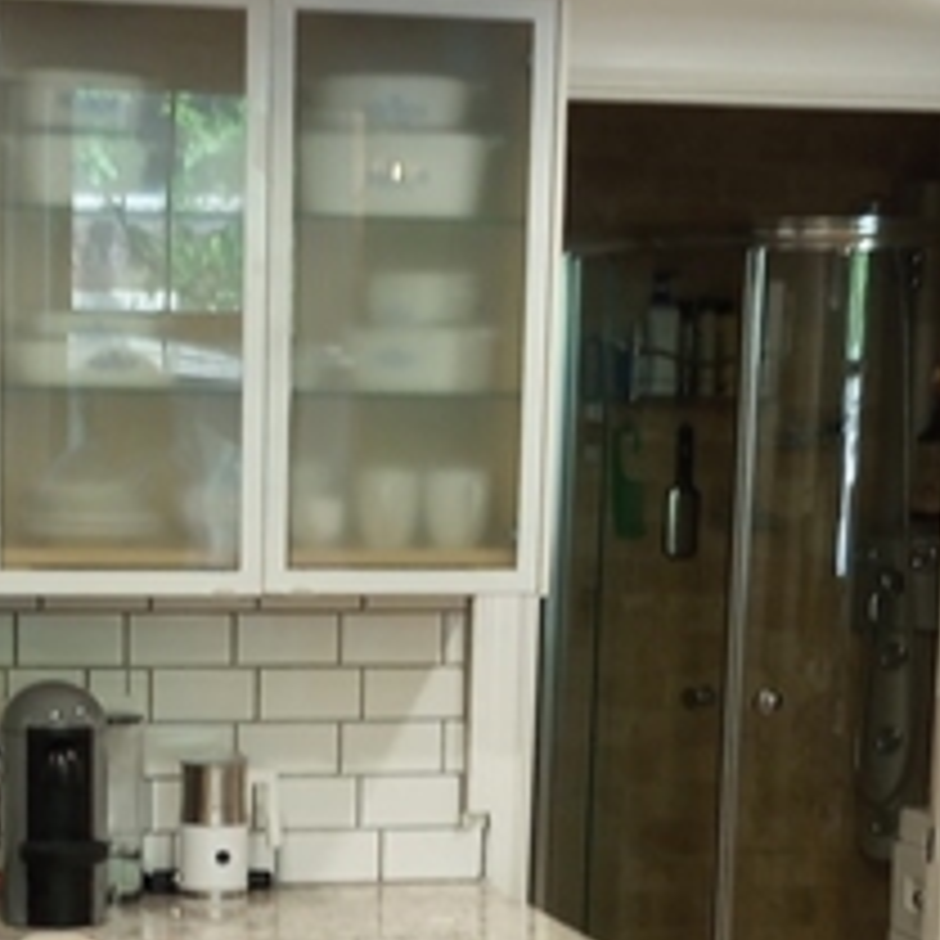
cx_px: 333
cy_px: 918
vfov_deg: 18.6
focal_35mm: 91
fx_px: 2796
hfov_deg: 19.0
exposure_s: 1/30
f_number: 1.8
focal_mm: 4.27
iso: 606
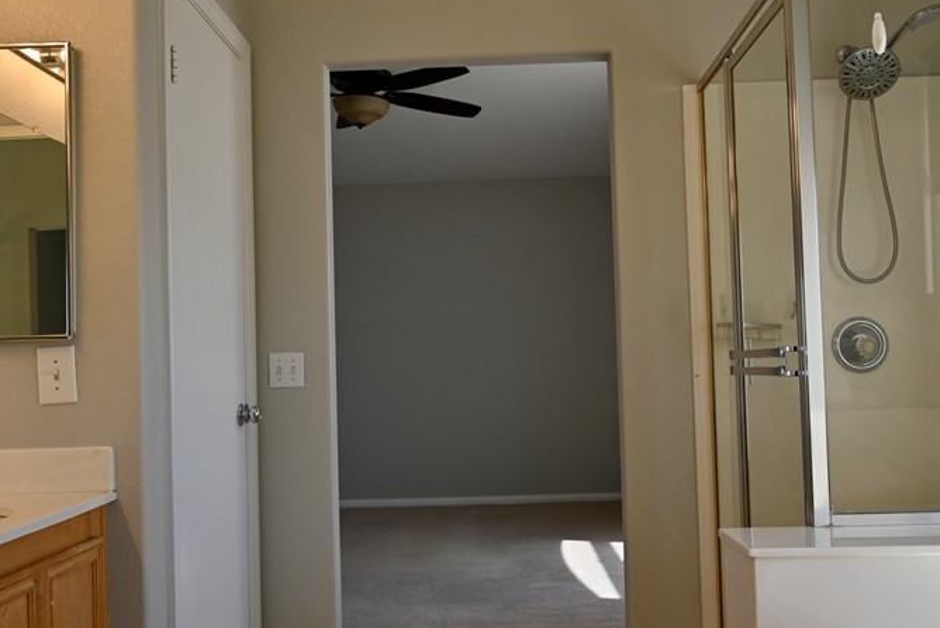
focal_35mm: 39
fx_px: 1019
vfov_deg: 34.2
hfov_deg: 49.5
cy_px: 314
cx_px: 469
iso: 220
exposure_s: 1/250
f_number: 4
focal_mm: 24
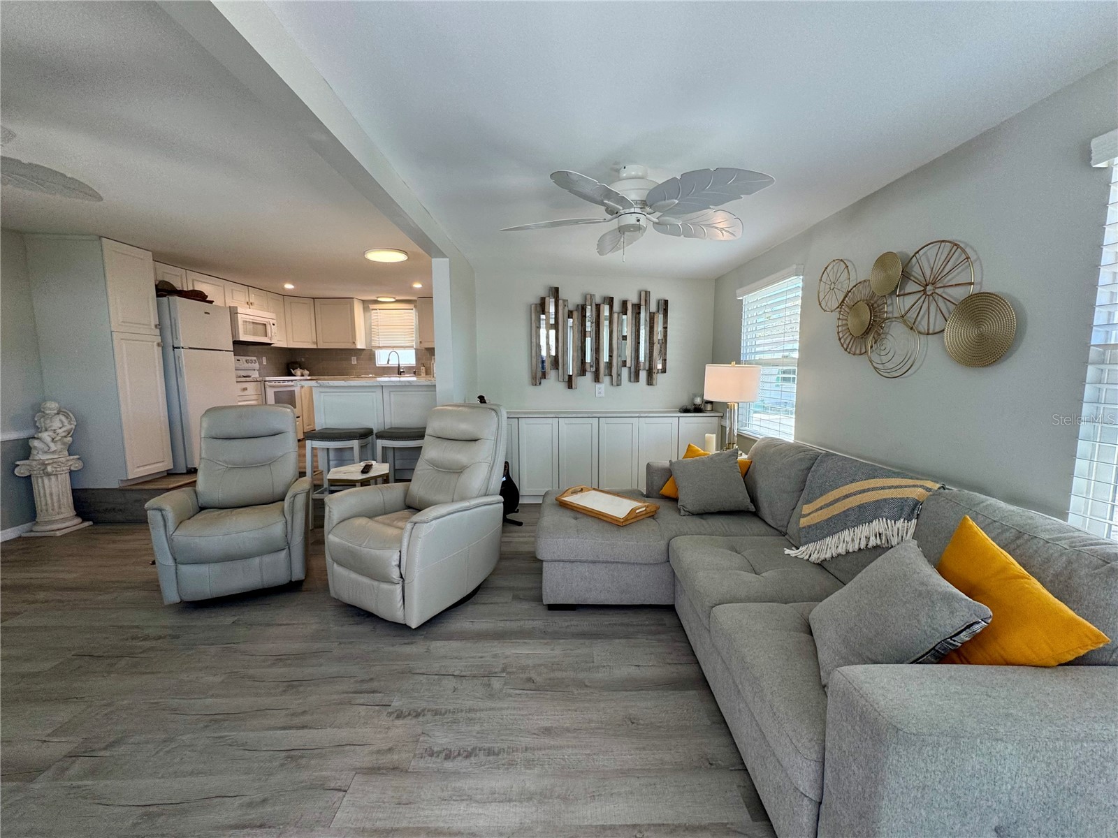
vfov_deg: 85.7
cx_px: 559
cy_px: 419
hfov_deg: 102.1
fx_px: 452
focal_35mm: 14
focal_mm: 2.22
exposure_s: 1/120
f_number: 2.2
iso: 80
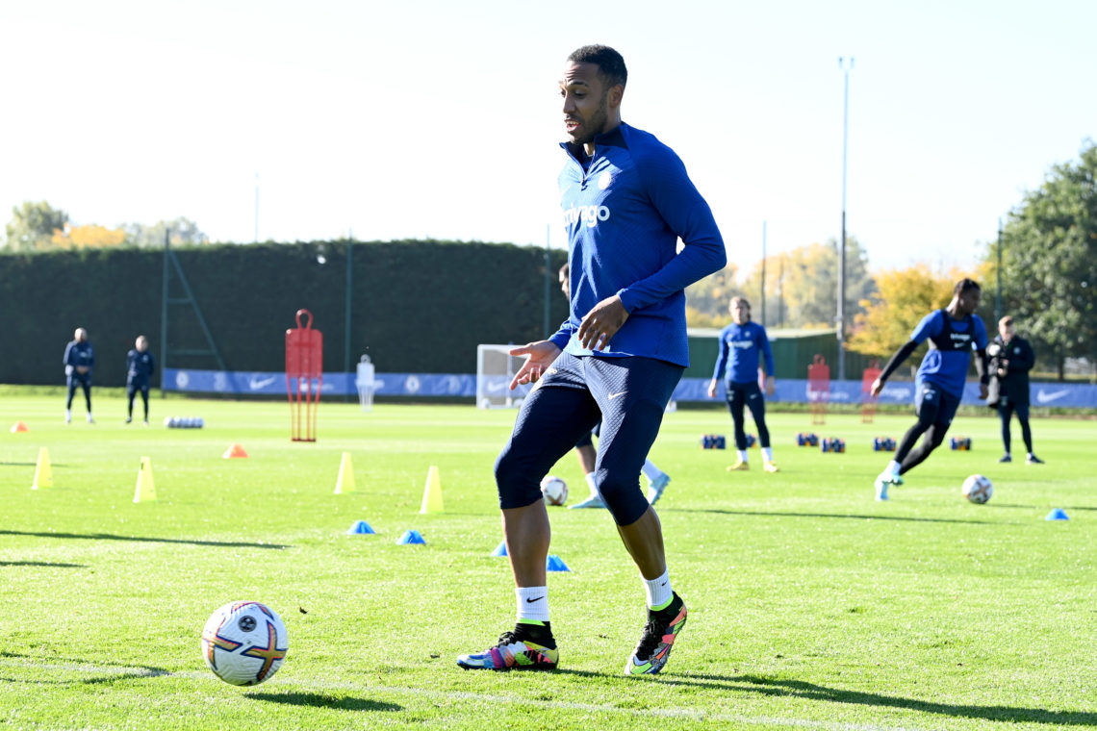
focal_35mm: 80
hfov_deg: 25.4
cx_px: 548
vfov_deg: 17.1
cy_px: 366
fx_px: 2438
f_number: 5
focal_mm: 80
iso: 500
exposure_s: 1/1000
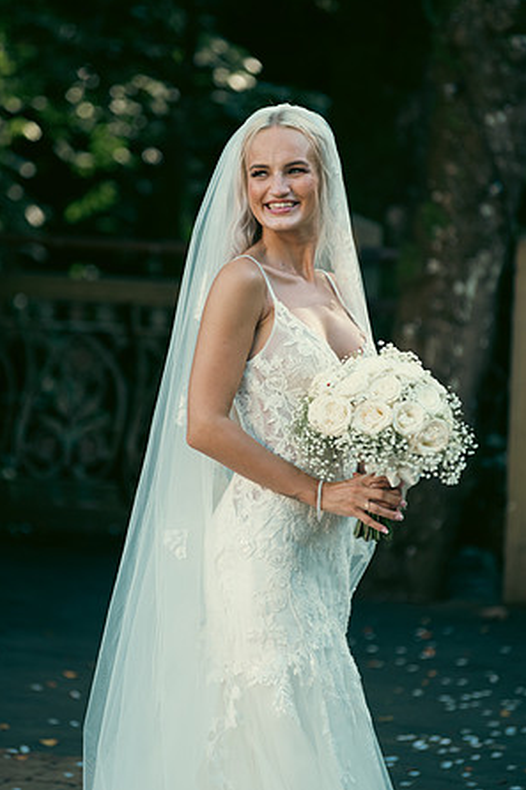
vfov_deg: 10.2
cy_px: 393
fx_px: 4430
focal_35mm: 202
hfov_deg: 6.8
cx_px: 262
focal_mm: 200
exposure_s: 1/200
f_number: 3.5
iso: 160
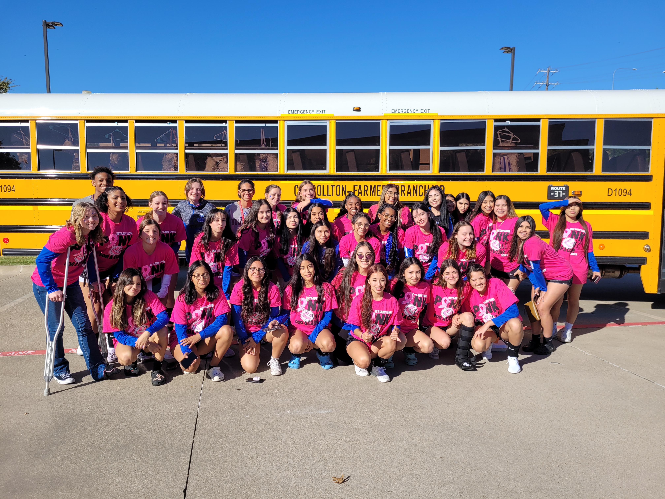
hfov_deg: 67.3
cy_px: 250
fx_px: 499
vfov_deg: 53.1
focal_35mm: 26
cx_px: 332
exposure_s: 1/2650
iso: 40
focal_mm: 5.4
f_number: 1.8
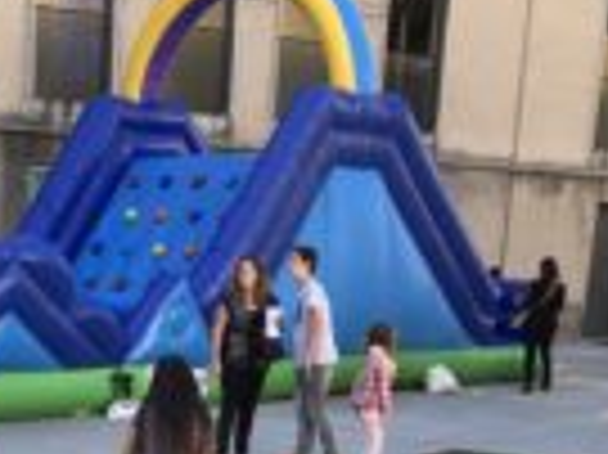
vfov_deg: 16.5
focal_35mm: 83
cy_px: 643
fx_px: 1457
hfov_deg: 23.2
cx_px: 113
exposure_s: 1/237
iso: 20
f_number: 1.8
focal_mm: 3.99
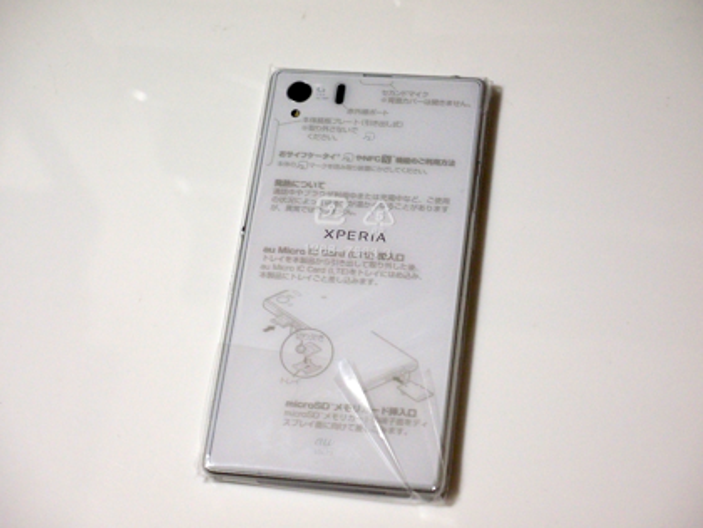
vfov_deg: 18.4
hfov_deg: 24.4
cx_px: 352
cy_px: 264
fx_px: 1625
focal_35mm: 80
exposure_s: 1/60
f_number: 5.6
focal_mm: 40
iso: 1600
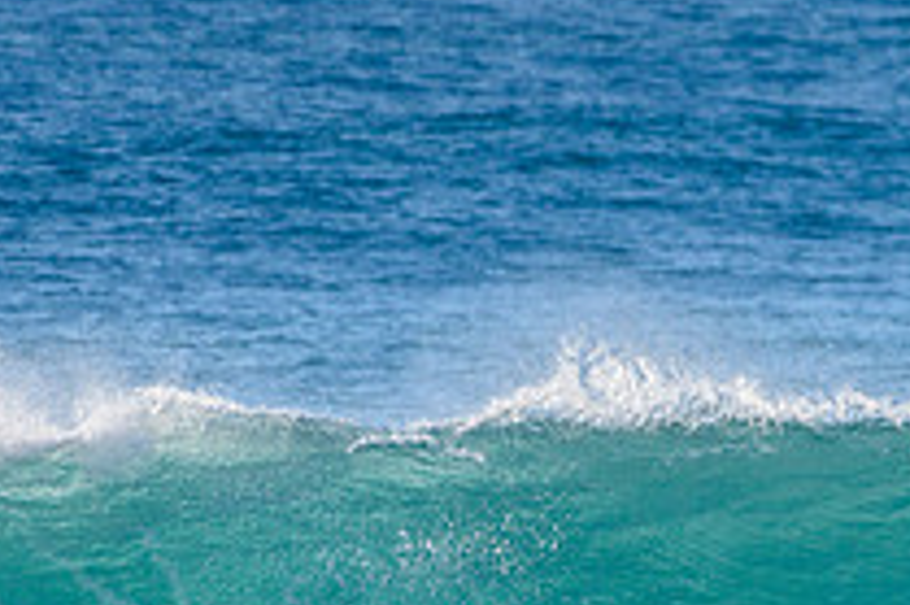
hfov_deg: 1.2
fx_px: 43064
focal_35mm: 1705
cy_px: 738
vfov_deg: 0.8
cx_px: 901
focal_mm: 500
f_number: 5.6
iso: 200
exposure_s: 1/2000
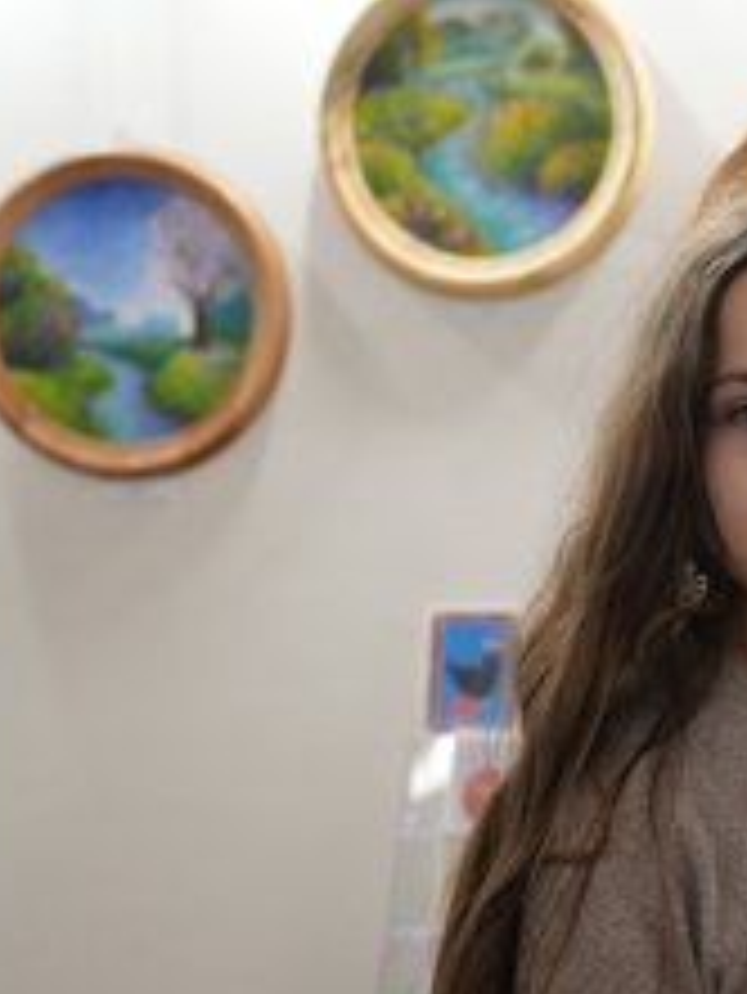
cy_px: 596
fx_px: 1552
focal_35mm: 54
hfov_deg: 25.0
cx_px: 842
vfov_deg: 35.4
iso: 3200
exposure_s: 1/250
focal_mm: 31
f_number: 2.8
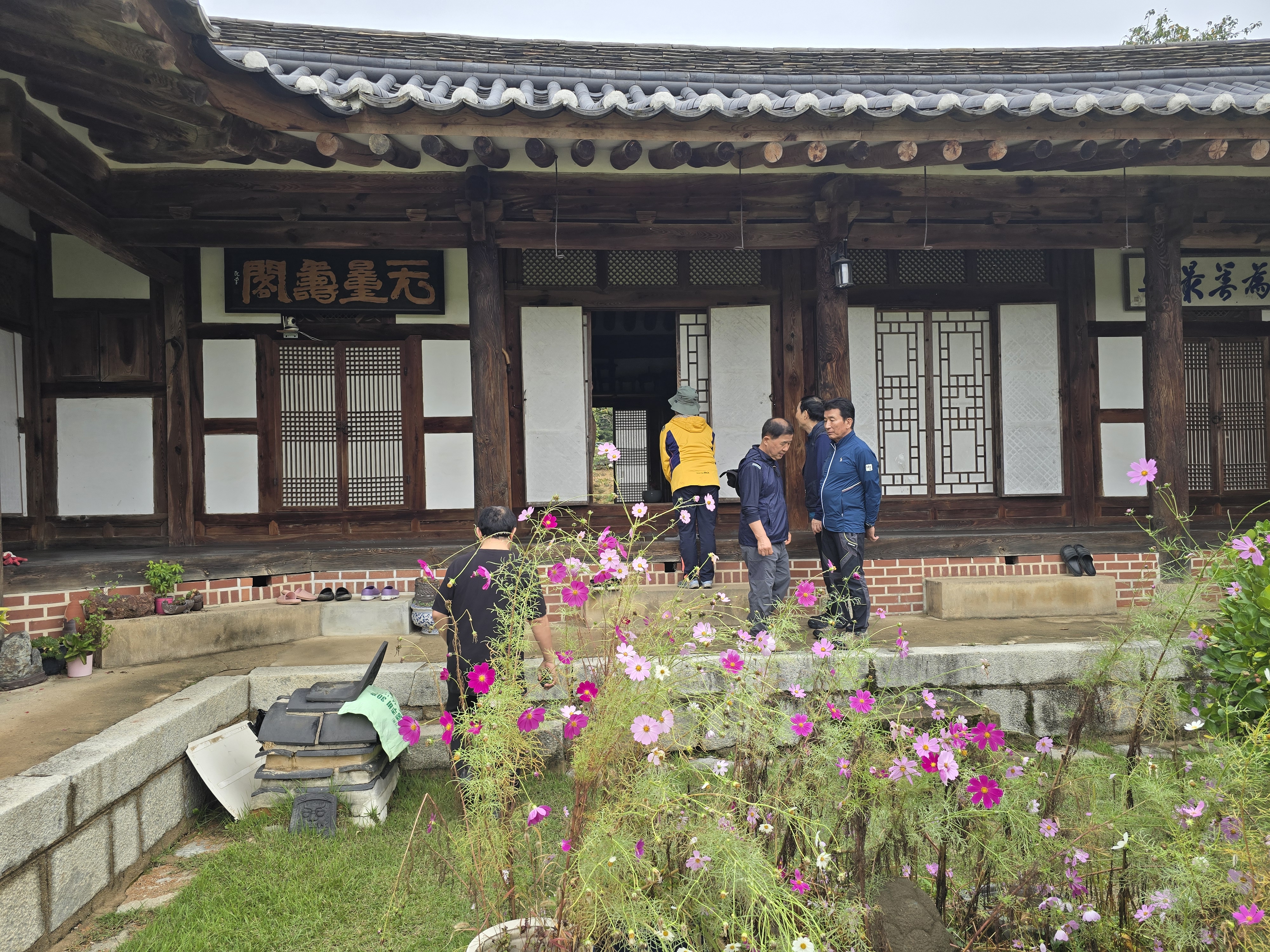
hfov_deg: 73.9
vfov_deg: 58.9
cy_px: 476
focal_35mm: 23
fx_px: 844
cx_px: 635
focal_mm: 6.3
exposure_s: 1/180
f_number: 1.7
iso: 40
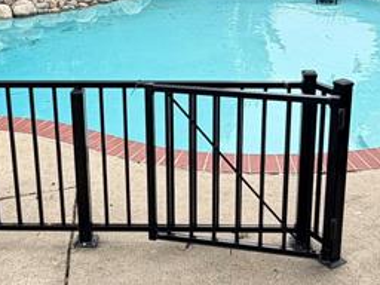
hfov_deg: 34.3
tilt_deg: -15.6
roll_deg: +0.4
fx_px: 615
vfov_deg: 25.7
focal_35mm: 56
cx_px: 193
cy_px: 61
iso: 40
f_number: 2.2
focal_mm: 2.22
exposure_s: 1/770
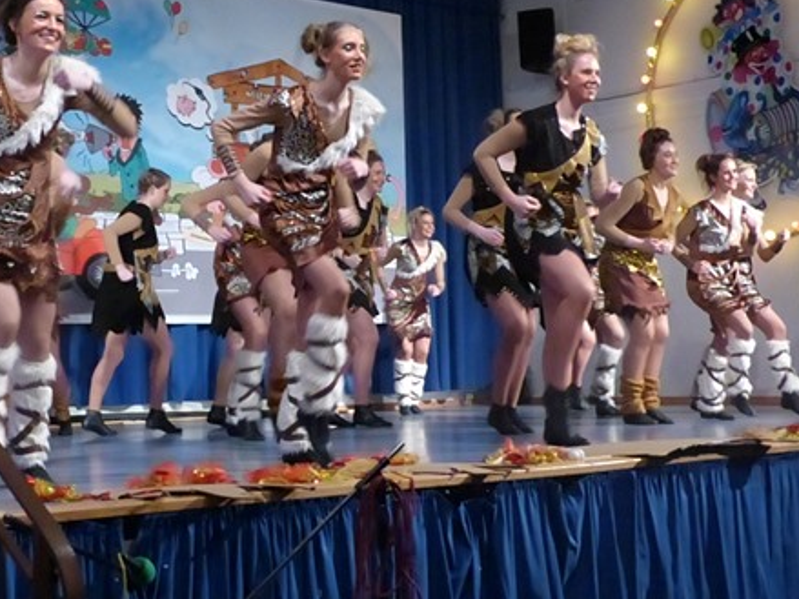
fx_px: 1454
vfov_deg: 23.2
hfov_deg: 30.6
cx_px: 313
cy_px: 232
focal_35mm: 63
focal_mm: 8.1
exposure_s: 1/100
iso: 1600
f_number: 4
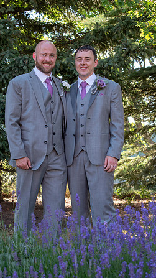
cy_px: 139
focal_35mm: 76
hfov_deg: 15.9
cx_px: 63
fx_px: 560
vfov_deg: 27.9
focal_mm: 48
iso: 400
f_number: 6.3
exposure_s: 1/160
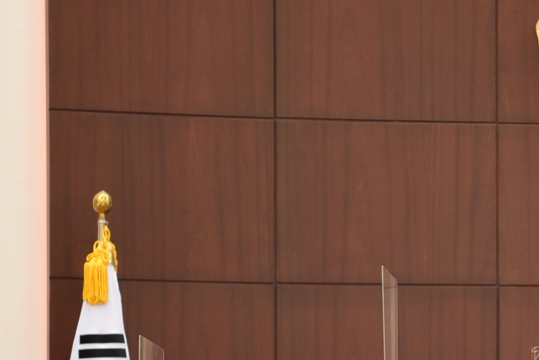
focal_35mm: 262
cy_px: 436
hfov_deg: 7.8
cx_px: 707
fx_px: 3923
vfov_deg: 5.2
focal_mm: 70
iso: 800
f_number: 3.2
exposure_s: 1/60
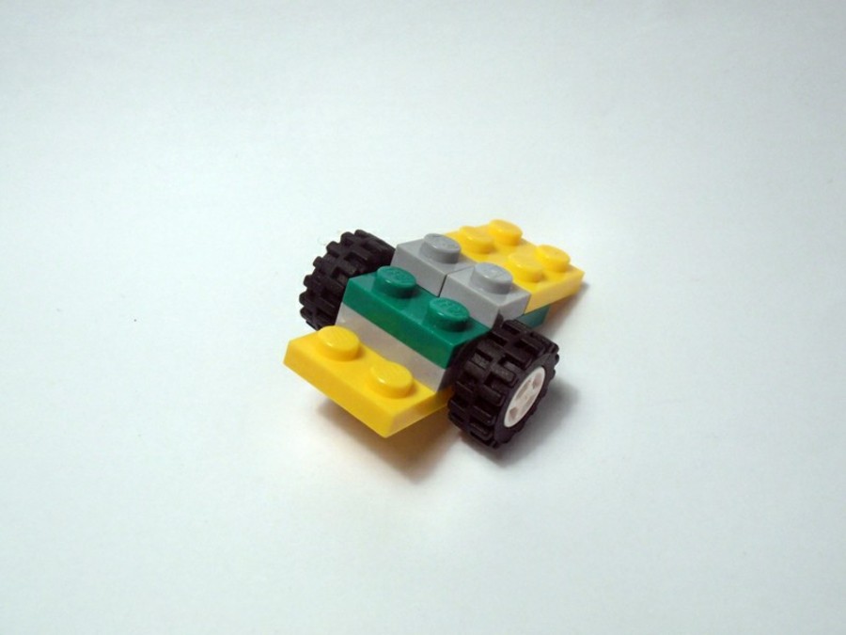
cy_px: 318
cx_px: 423
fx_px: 904
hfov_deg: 50.1
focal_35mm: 37
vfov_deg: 38.7
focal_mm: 6.61
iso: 80
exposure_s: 1/100
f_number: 3.9
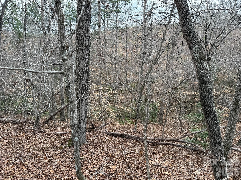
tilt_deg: -14.2
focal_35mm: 24
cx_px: 120
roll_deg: -1.0
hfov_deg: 71.6
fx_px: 167
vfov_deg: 56.8
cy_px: 90
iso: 80
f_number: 1.78
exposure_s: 1/632
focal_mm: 6.76
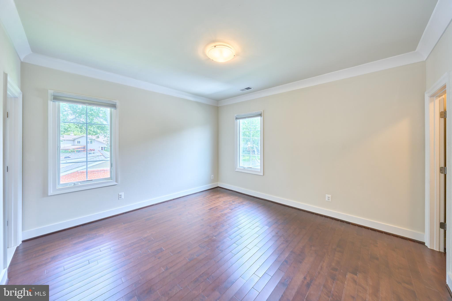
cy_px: 150
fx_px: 151
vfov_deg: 90.0
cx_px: 226
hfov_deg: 112.6
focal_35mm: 12
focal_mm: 12
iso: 400
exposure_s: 1/200
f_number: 7.1
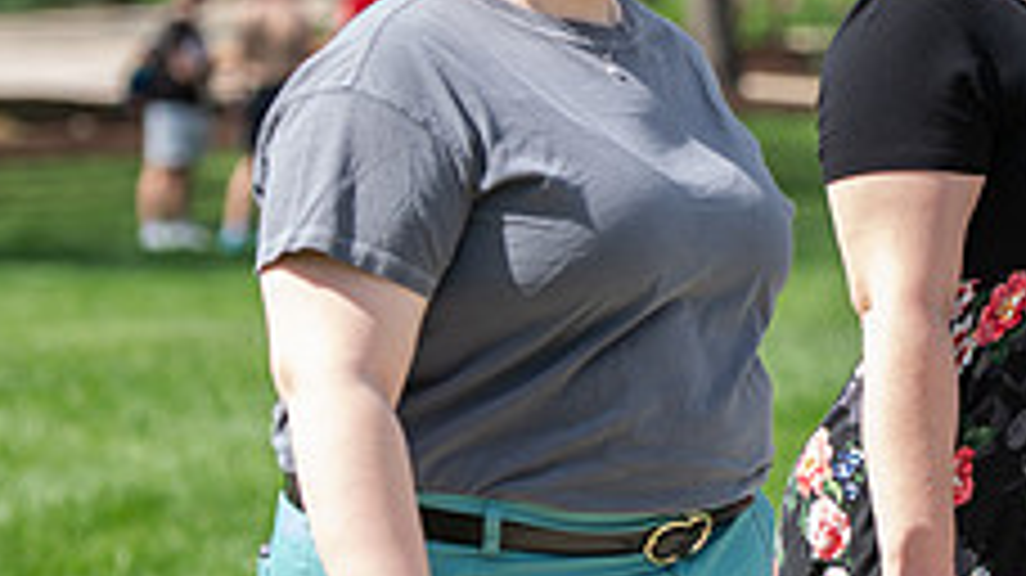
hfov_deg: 8.2
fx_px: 7097
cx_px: 1008
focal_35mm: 261
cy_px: -16
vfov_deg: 4.6
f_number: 3.2
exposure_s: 1/400
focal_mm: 98
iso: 100
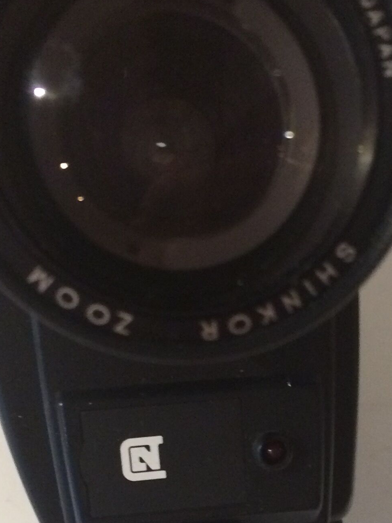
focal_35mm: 73
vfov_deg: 25.9
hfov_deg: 20.0
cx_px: 296
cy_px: 461
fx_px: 1103
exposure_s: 1/20
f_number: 2.2
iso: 320
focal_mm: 4.15
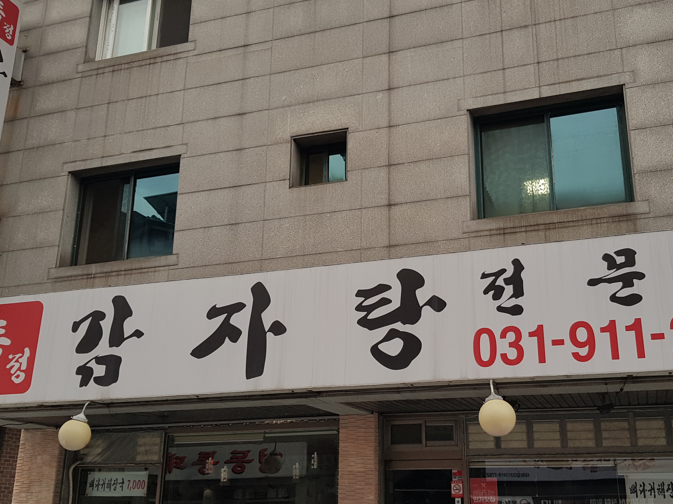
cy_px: 266
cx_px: 360
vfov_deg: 37.7
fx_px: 739
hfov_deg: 48.9
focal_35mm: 38
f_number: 1.7
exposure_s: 1/60
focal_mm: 4.3
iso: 50
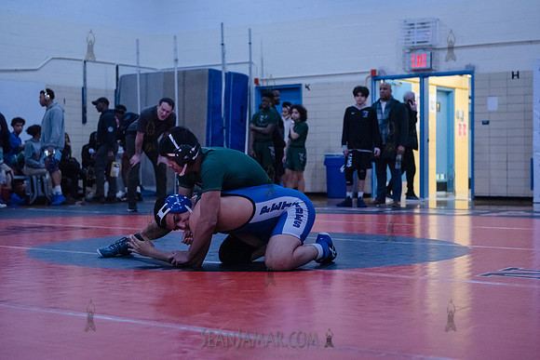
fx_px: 930
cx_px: 270
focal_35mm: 62
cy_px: 180
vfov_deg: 21.9
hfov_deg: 32.4
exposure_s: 1/400
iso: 8000
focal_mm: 62
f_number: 3.2
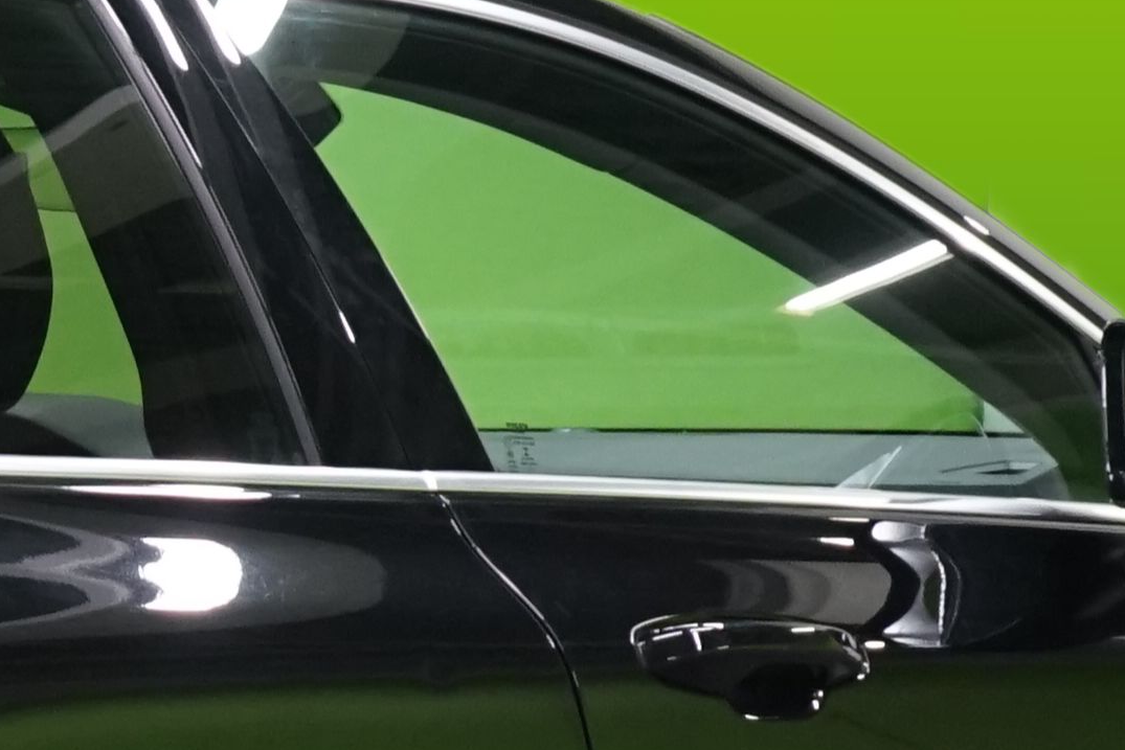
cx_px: -548
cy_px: 746
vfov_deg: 3.7
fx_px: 11688
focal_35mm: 374
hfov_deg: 5.5
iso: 800
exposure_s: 1/50
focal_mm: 67
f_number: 5.6
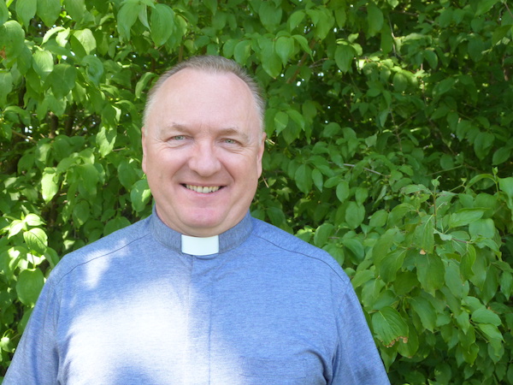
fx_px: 919
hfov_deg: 31.2
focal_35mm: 62
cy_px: 192
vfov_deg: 23.7
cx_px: 256
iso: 200
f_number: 3.3
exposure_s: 1/200
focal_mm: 11
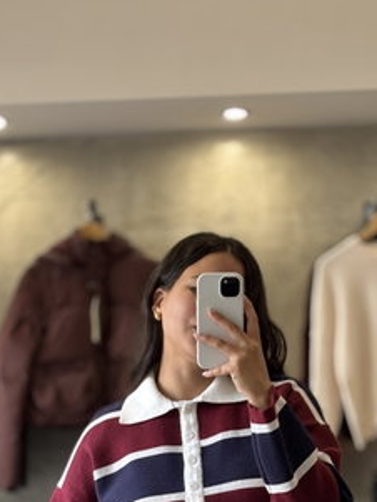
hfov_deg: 16.1
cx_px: 205
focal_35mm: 92
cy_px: 341
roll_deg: +1.7
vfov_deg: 21.2
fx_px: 1335
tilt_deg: -16.2
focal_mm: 5.96
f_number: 1.6
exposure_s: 1/50
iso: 50
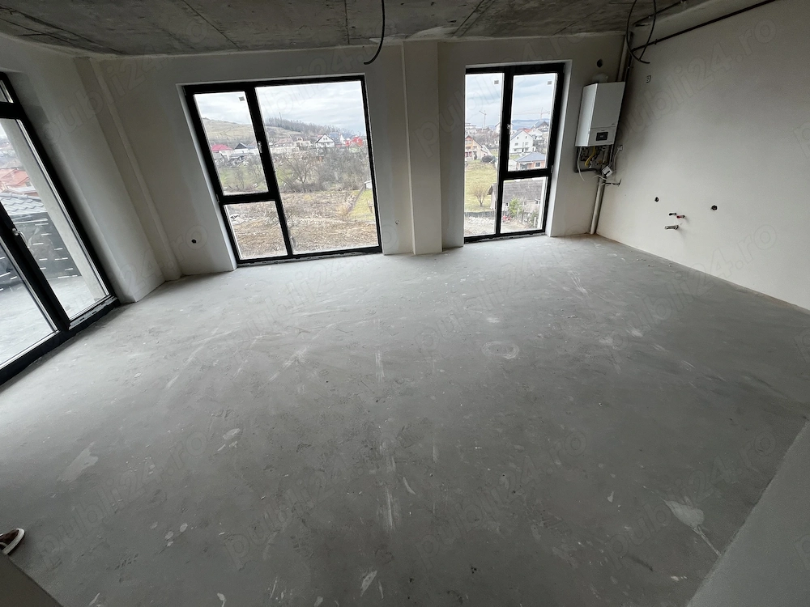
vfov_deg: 89.9
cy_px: 304
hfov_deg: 106.2
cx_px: 405
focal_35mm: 13
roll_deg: +5.2
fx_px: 304
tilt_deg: -24.2
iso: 32
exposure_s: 1/99
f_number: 1.8
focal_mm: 1.57
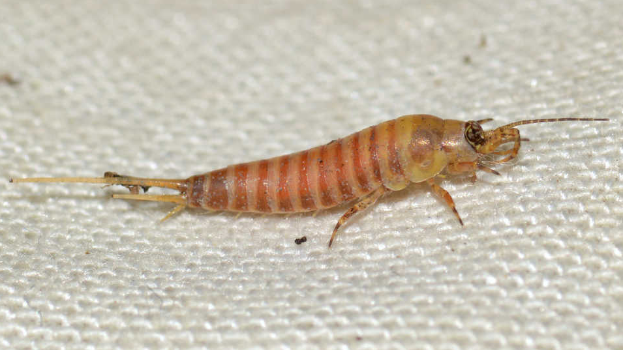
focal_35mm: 158
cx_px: 311
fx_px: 2610
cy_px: 176
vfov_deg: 7.7
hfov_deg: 13.6
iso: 100
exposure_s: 1/200
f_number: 20
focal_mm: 100
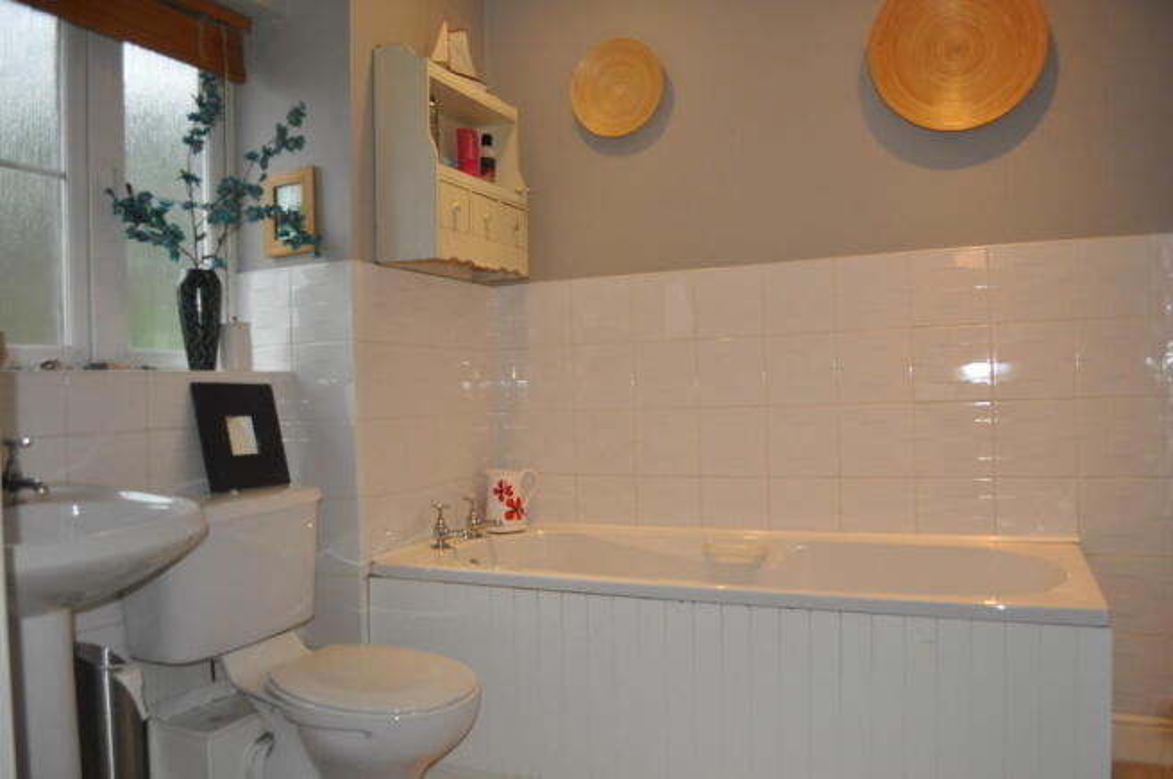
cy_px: 390
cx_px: 586
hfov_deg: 67.4
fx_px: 879
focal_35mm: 27
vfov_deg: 47.8
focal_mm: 18
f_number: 3.5
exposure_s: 1/60
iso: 800
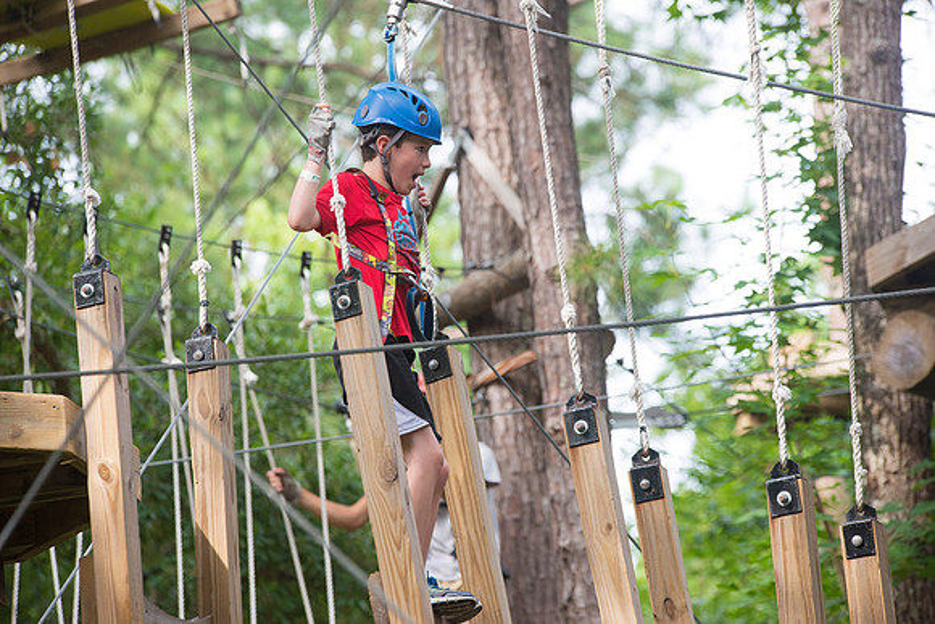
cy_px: 312
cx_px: 468
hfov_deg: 10.3
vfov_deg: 6.9
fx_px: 5195
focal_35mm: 200
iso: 1250
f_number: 5
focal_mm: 200
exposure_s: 1/1000
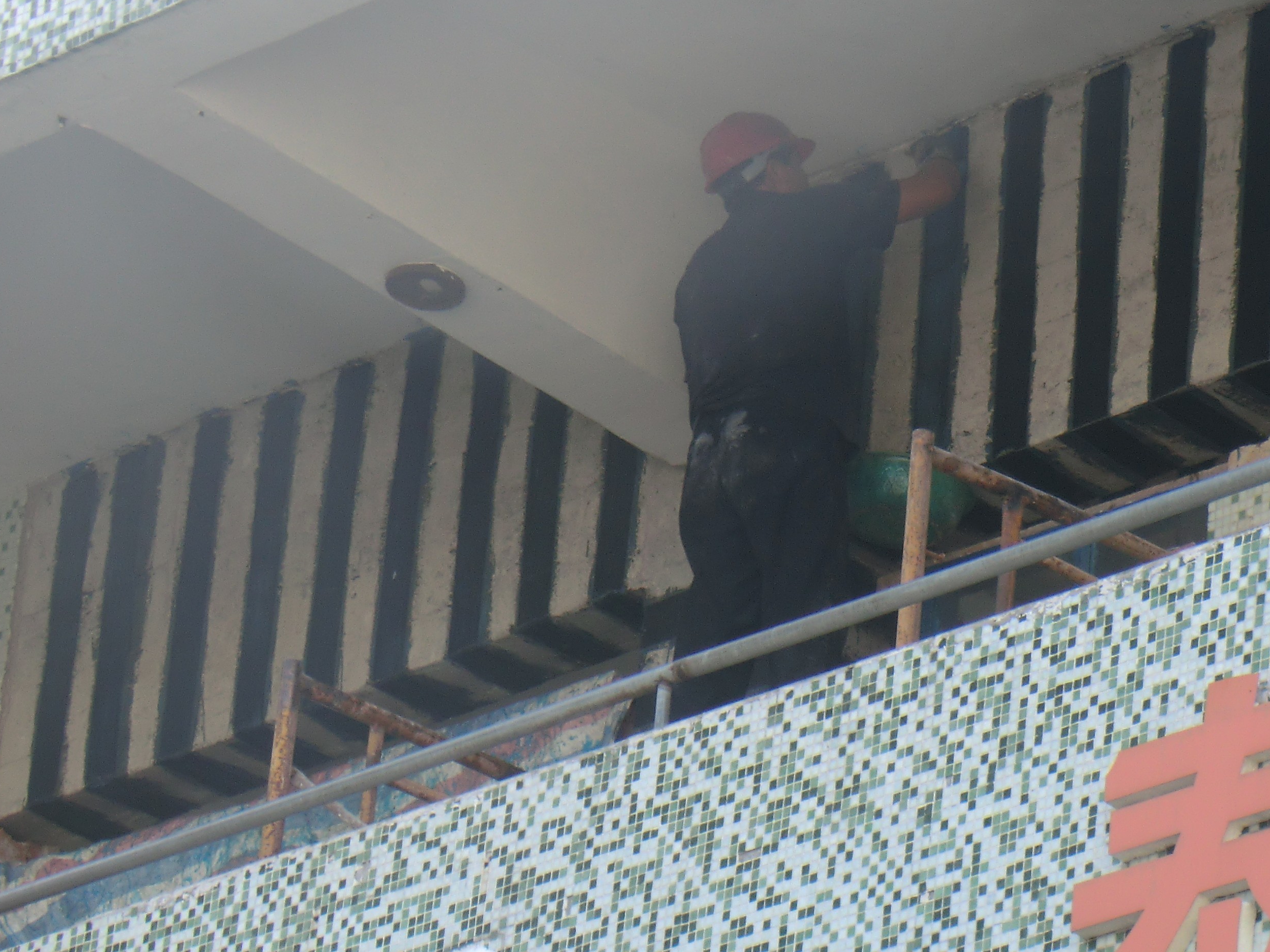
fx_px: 8585
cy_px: 363
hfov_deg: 8.5
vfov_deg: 6.3
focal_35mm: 234
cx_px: 896
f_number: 4.6
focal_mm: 25.9
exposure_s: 1/125
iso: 64
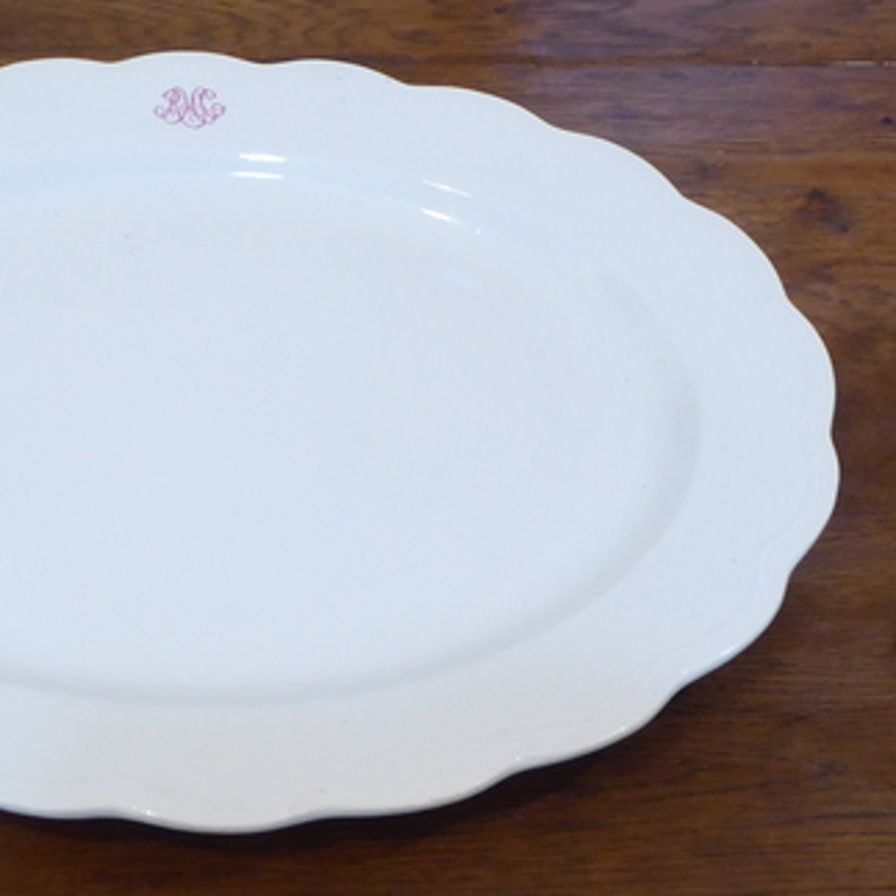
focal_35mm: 69
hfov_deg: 24.7
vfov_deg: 25.0
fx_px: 2021
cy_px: 438
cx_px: 197
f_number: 3.8
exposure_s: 1/15
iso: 400
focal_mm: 7.2
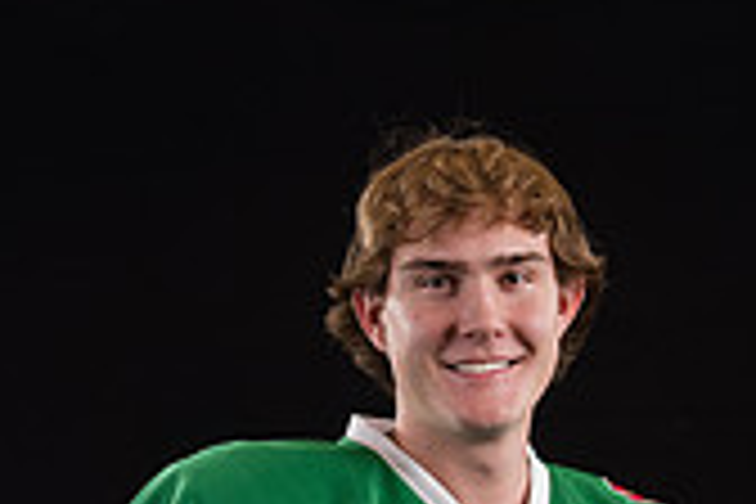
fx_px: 3234
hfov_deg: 13.3
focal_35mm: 154
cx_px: 459
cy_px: 731
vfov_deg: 8.7
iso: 80
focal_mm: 44.6
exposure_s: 1/160
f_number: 3.5
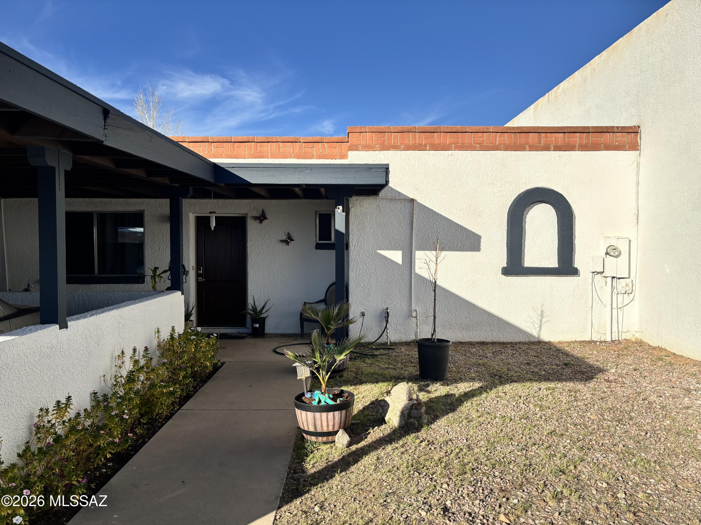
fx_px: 527
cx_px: 350
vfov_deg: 53.1
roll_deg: -0.2
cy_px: 262
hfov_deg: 67.3
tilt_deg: -2.5
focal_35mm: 26
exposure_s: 1/5076
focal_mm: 5.96
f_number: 1.6
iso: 50
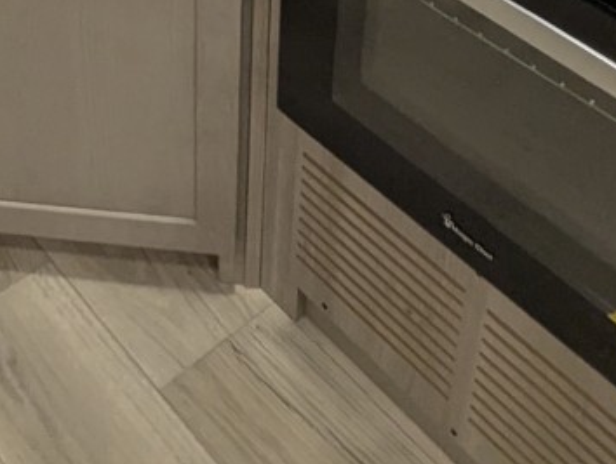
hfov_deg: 30.0
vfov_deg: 19.1
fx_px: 1123
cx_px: 126
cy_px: -318
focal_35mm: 63
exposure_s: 1/89
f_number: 2.2
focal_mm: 2.35
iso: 127
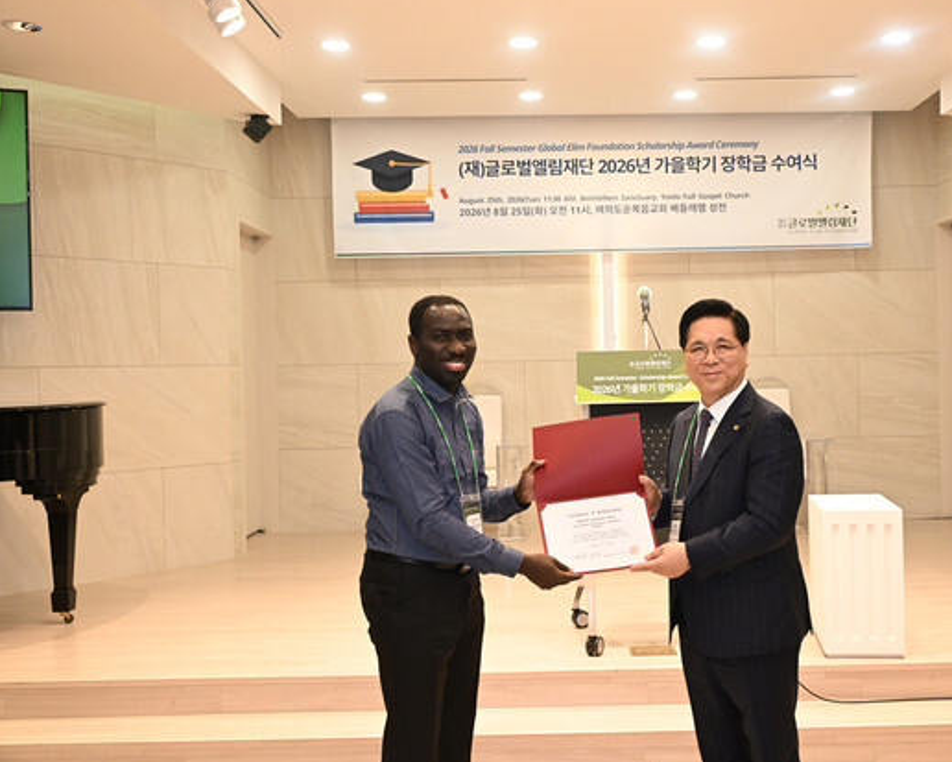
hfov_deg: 45.5
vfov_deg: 37.3
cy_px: 379
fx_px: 1127
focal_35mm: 40
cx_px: 577
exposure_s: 1/200
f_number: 6.3
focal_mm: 35
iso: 2000
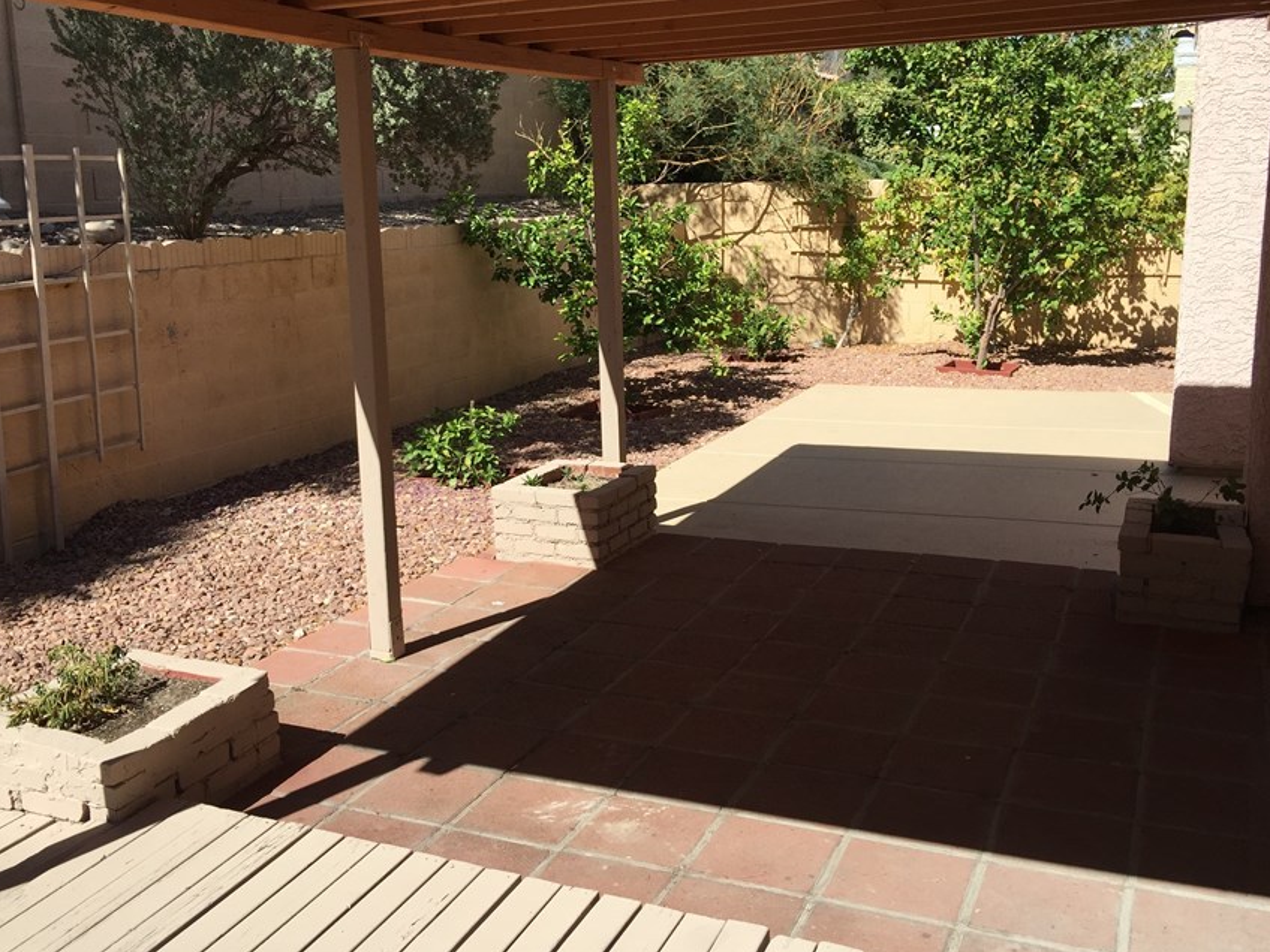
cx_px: 599
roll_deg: +0.5
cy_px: 477
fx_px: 1284
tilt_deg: -11.6
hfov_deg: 52.6
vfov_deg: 40.7
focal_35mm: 35
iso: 32
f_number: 2.2
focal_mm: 4.15
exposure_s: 1/2198
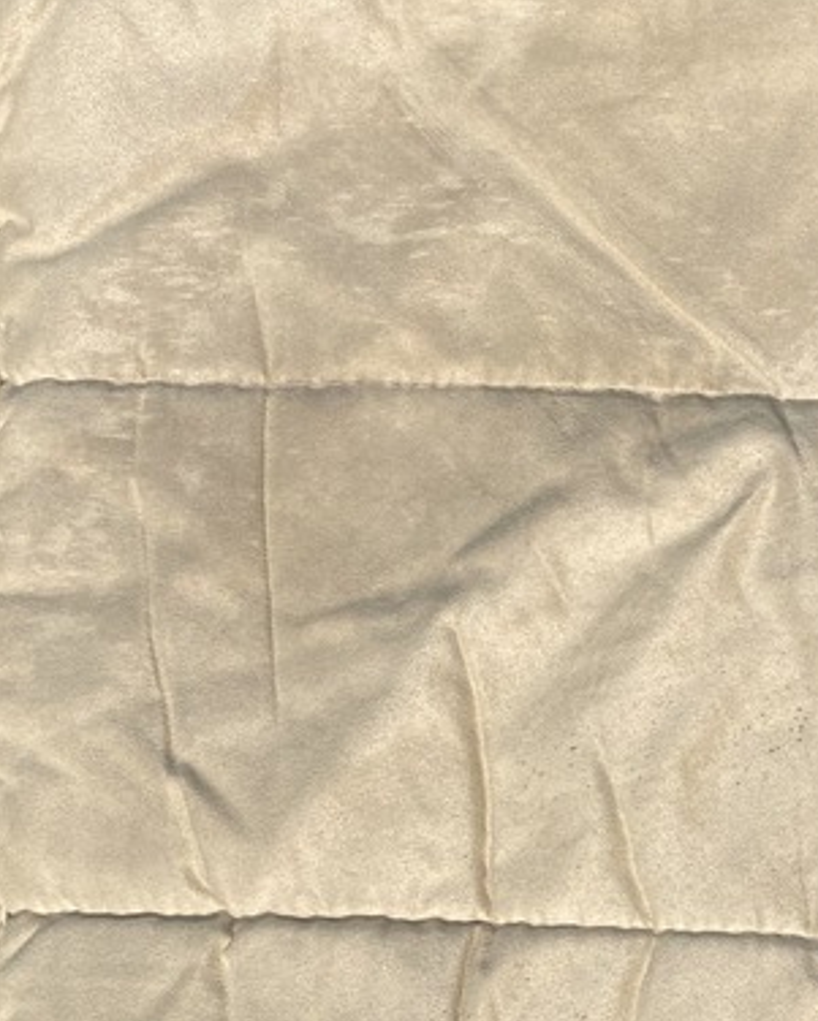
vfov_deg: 27.3
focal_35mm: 68
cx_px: 1054
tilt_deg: -89.3
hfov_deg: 20.6
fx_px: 2057
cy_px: 834
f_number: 1.8
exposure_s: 1/1346
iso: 32
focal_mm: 4.25
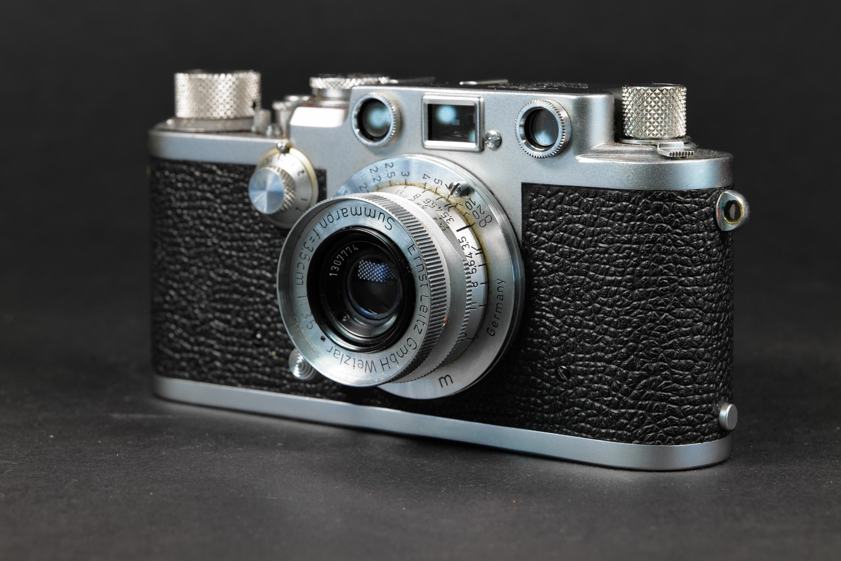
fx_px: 2103
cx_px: 420
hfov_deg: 22.6
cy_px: 280
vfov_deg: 15.2
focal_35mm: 90
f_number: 14
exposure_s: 1/4
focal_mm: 90
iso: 800
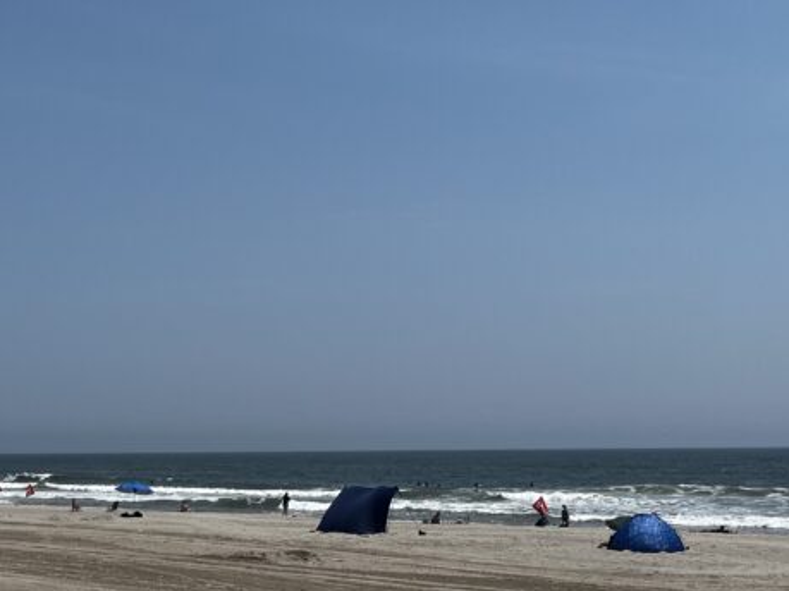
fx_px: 1322
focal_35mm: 58
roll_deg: +1.4
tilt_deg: -1.6
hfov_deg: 32.6
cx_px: 191
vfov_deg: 24.7
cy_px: 495
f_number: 1.6
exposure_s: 1/9901
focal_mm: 5.1
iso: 50
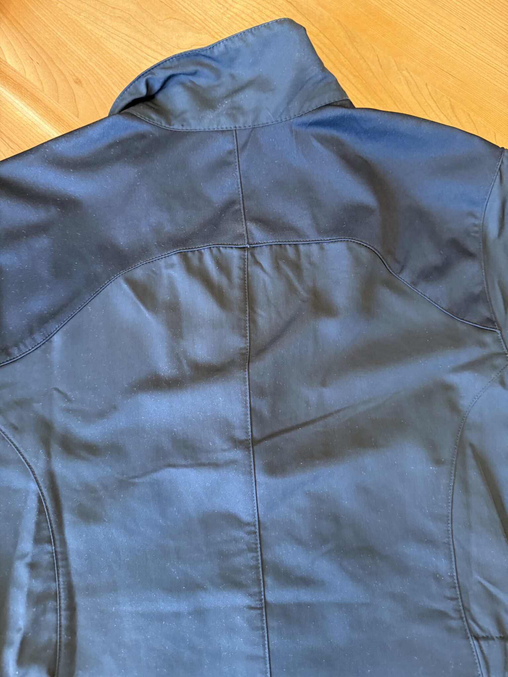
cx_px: 254
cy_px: 338
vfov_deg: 71.6
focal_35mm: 24
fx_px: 470
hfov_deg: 56.8
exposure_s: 1/40
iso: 800
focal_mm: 6.76
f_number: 1.78
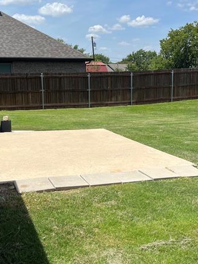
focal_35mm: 45
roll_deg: -1.1
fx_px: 343
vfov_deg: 42.1
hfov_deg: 32.2
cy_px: 138
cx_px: 88
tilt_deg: -9.8
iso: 50
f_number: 1.6
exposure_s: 1/4651
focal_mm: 5.1
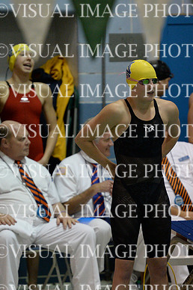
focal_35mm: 299
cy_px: 191
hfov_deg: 4.6
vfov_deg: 6.9
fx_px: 2409
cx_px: 138
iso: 6400
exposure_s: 1/800
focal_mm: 200
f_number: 2.8
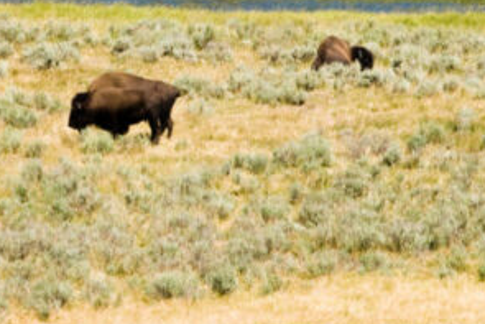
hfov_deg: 2.0
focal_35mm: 1041
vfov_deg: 1.3
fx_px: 14031
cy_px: 80
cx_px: 163
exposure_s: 1/160
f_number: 9
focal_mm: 200
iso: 400
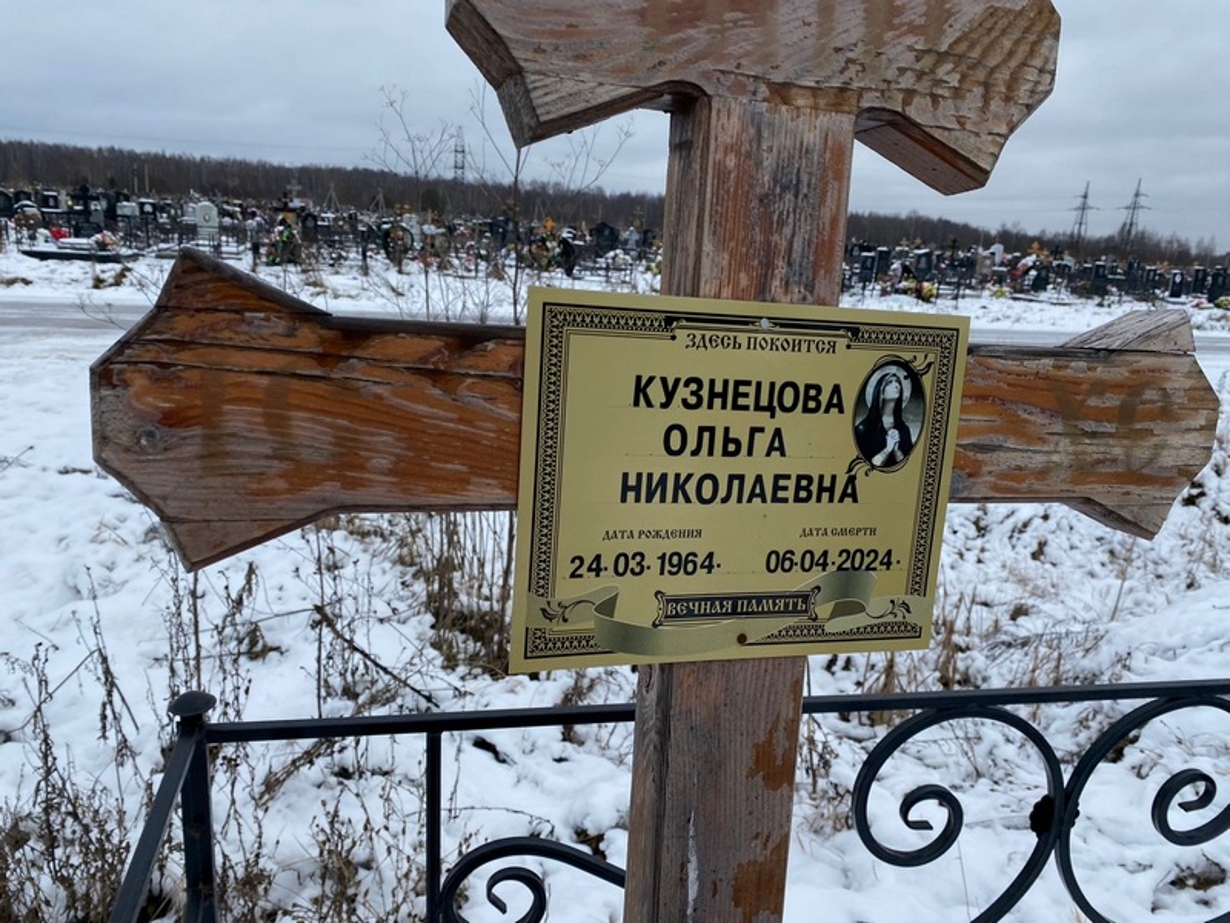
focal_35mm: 26
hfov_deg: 67.3
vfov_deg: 53.1
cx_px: 615
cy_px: 462
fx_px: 924
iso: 32
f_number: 1.8
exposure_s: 1/426
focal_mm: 4.25
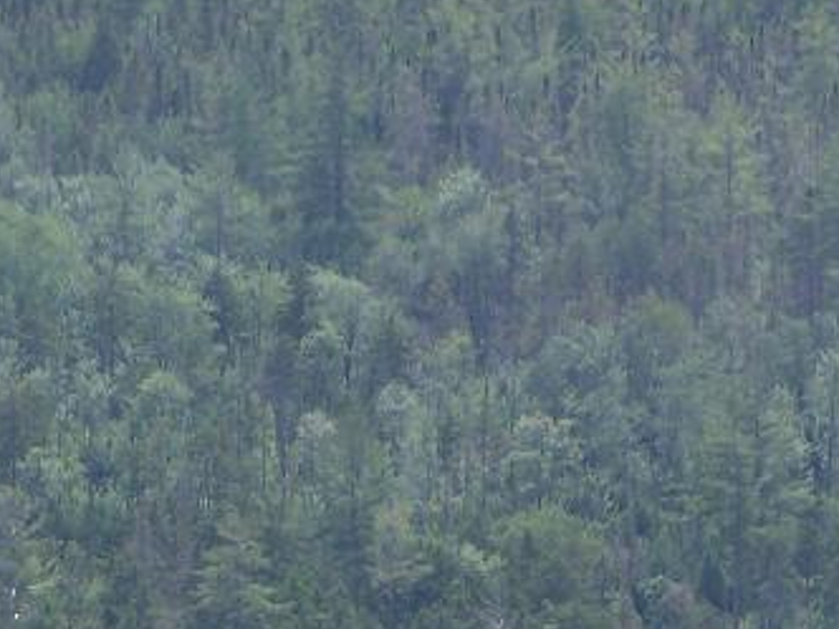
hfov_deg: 2.5
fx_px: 19293
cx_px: 217
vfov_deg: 1.9
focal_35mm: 796
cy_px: 821
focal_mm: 42.8
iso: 80
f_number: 3.6
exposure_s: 1/640
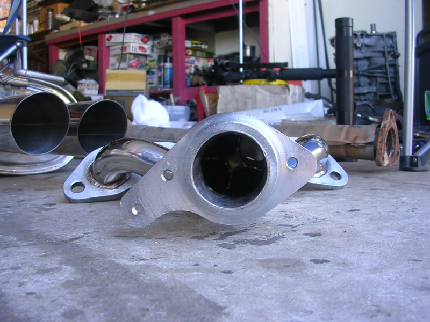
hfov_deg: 49.0
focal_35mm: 38
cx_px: 215
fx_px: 472
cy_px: 161
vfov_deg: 37.7
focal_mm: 5.8
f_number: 2.8
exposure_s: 1/60.3
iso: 50
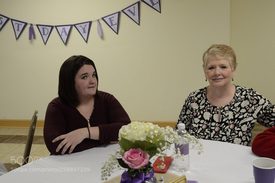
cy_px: 92
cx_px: 138
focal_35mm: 42
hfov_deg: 46.4
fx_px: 321
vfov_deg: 31.9
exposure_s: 1/25
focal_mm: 28
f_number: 7.1
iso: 400
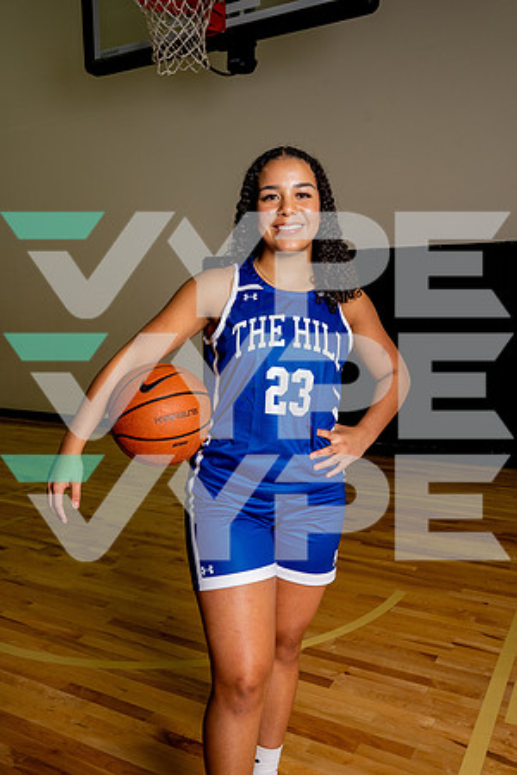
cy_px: 388
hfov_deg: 43.0
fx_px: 657
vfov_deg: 61.1
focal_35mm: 30
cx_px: 258
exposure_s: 1/200
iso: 640
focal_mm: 30.5
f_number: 7.1
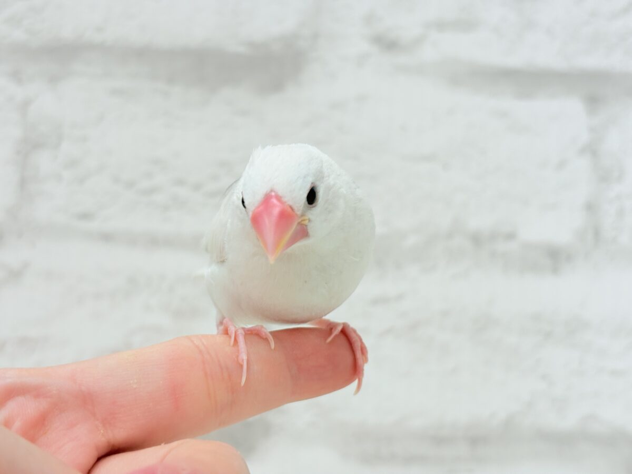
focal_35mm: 52
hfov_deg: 36.8
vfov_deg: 28.0
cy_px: 237
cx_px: 316
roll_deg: -1.7
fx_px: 949
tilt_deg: +0.1
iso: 32
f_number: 1.6
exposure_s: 1/50
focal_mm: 5.96
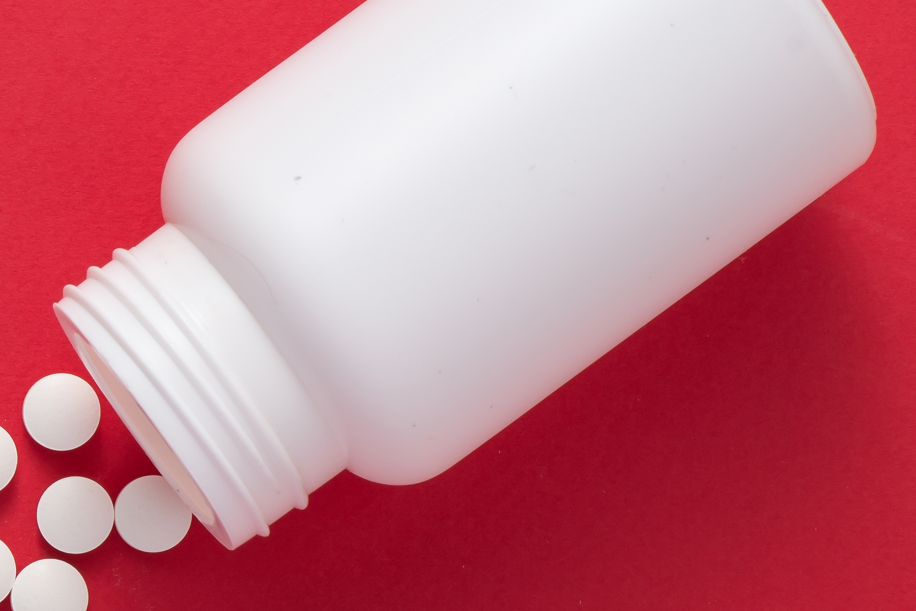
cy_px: 683
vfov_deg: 4.7
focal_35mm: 294
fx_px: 7482
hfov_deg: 6.9
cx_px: -391
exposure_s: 1/160
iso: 200
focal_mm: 85
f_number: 10
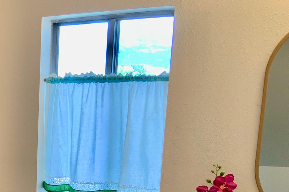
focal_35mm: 64
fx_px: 514
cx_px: -11
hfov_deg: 29.1
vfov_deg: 20.5
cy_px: 199
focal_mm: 3
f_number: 1.8
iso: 40
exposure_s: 1/60
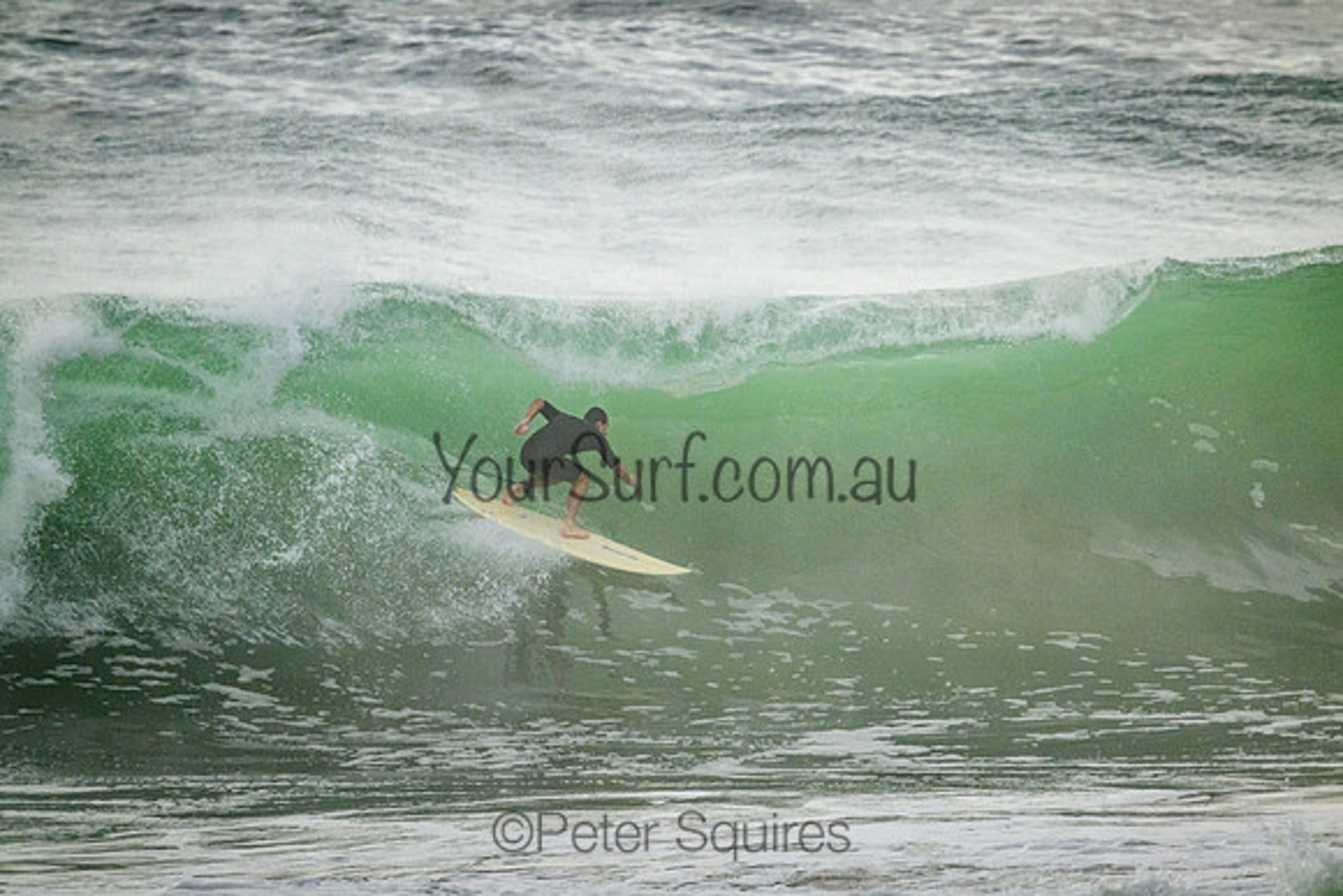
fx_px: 29850
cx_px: 672
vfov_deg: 1.7
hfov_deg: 2.6
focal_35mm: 800
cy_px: 448
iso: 2000
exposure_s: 1/2500
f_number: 11
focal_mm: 800
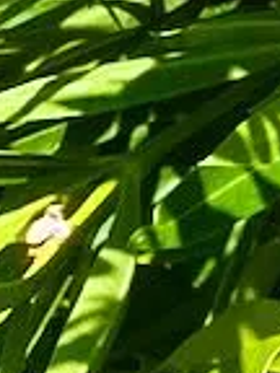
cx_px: 1208
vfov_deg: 9.9
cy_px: -396
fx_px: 1995
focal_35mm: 185
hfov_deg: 6.2
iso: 32
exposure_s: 1/1795
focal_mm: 4.2
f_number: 1.6
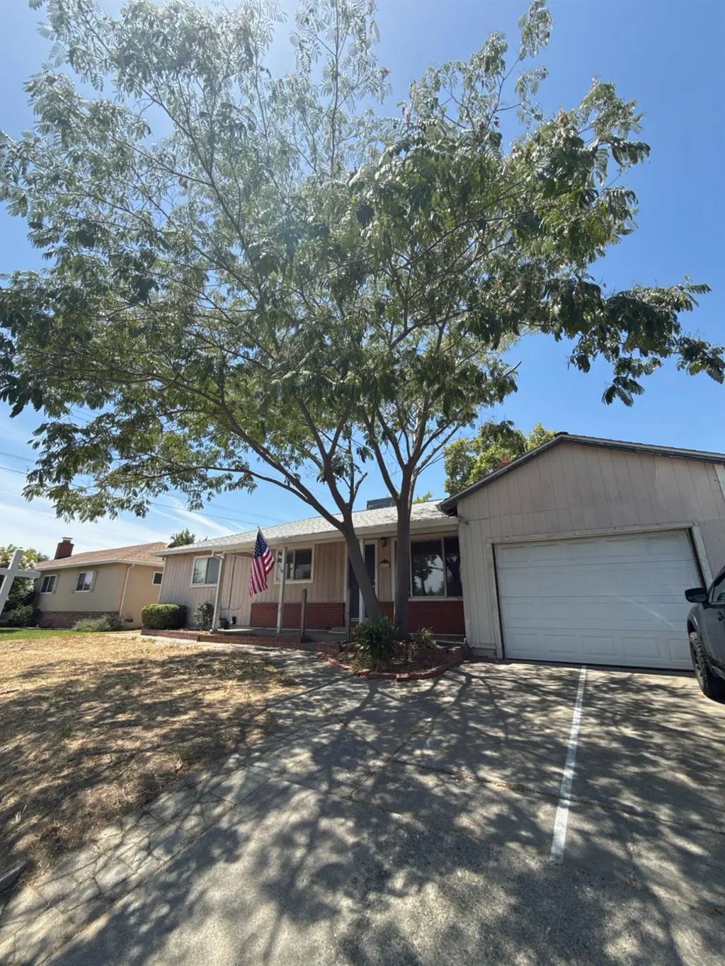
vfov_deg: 102.1
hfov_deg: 85.7
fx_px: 391
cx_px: 362
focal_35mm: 14
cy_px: 483
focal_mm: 2.22
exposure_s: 1/1125
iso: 50
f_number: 2.2
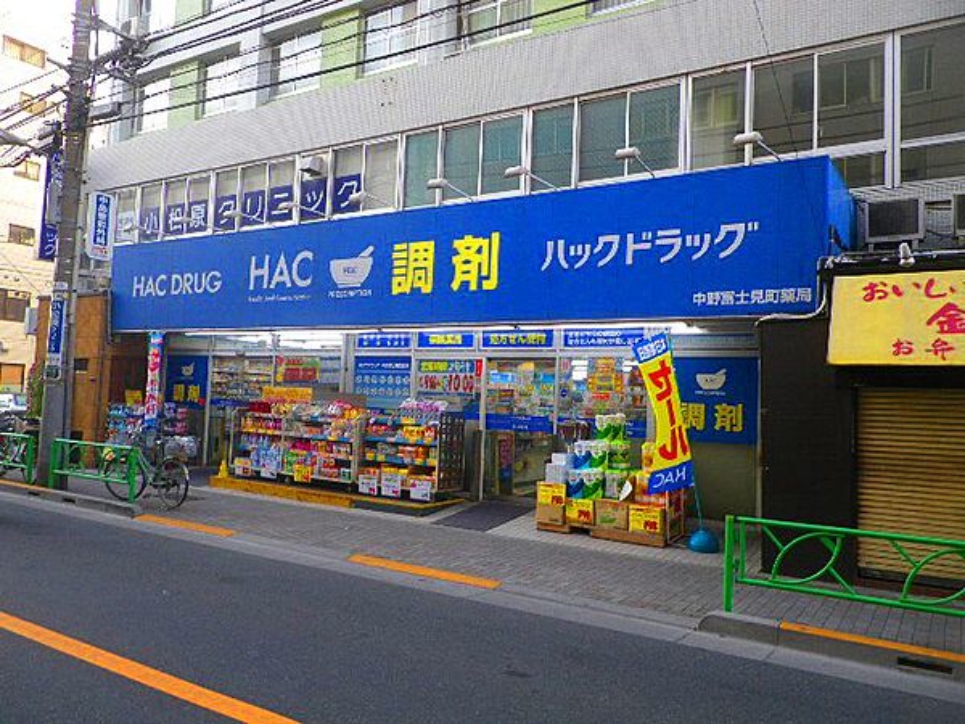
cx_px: 482
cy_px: 362
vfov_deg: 49.7
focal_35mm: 28
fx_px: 781
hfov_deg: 63.4
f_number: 2.6
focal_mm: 4.9
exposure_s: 1/100
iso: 64
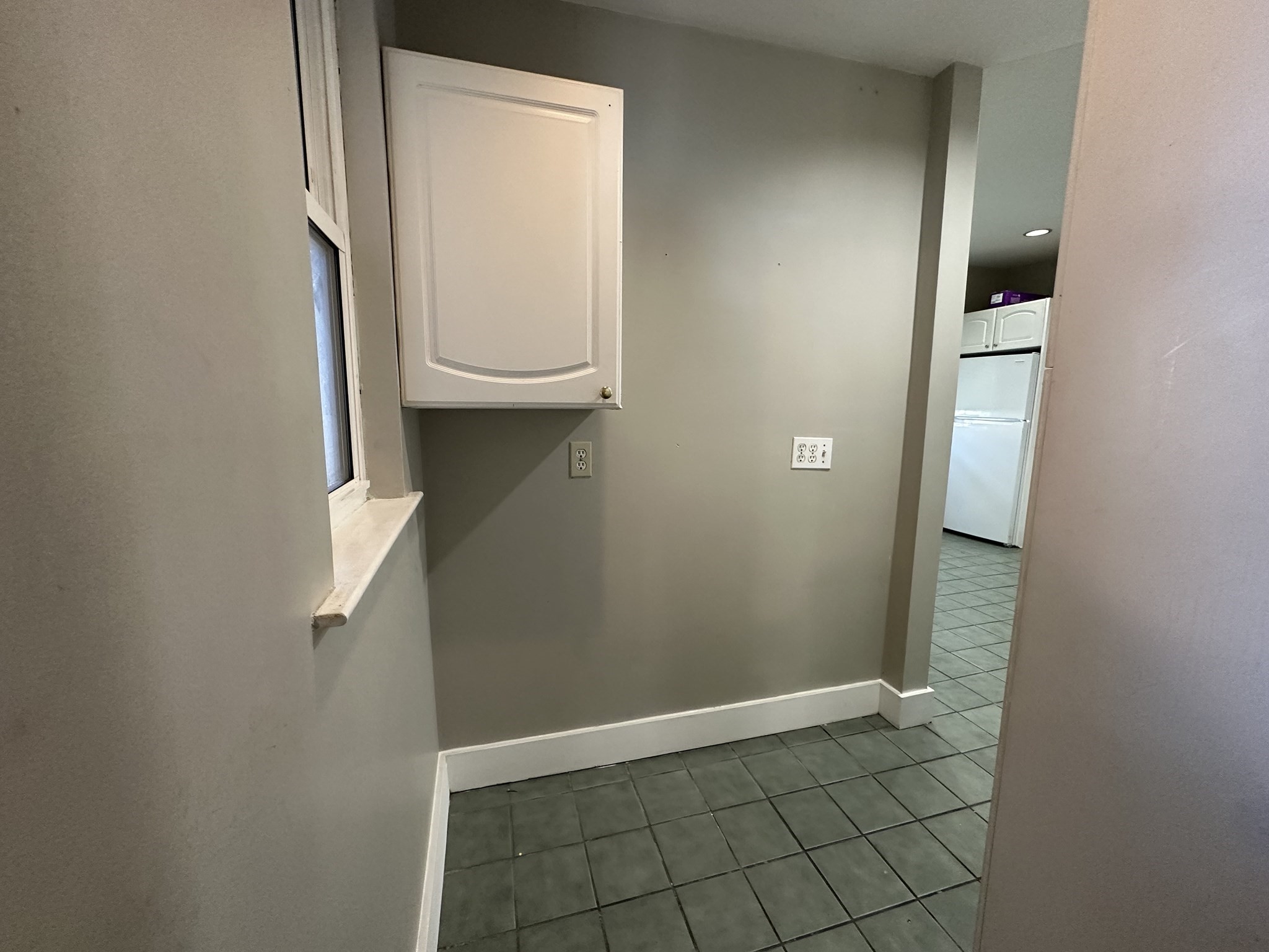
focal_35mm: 14
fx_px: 513
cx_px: 634
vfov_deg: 85.7
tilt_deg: -8.3
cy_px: 476
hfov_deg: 102.1
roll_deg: -0.2
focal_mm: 2.22
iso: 320
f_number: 2.2
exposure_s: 1/60
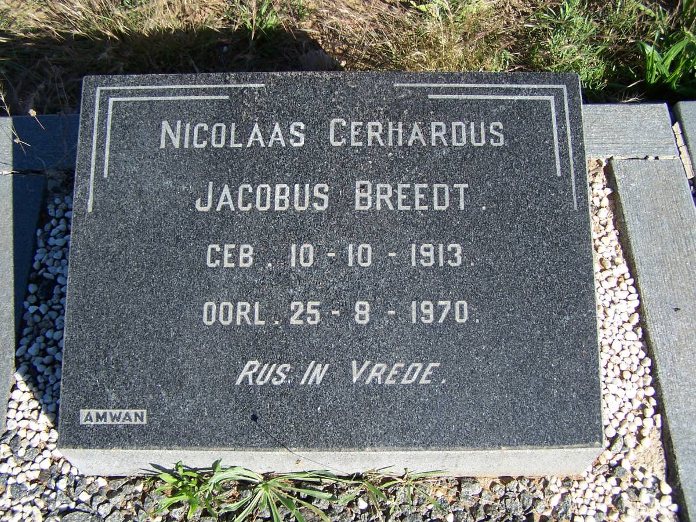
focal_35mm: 38
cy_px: 261
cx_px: 348
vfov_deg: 37.7
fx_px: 764
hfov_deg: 49.0
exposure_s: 1/750
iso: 80
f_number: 2.8
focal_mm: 6.3
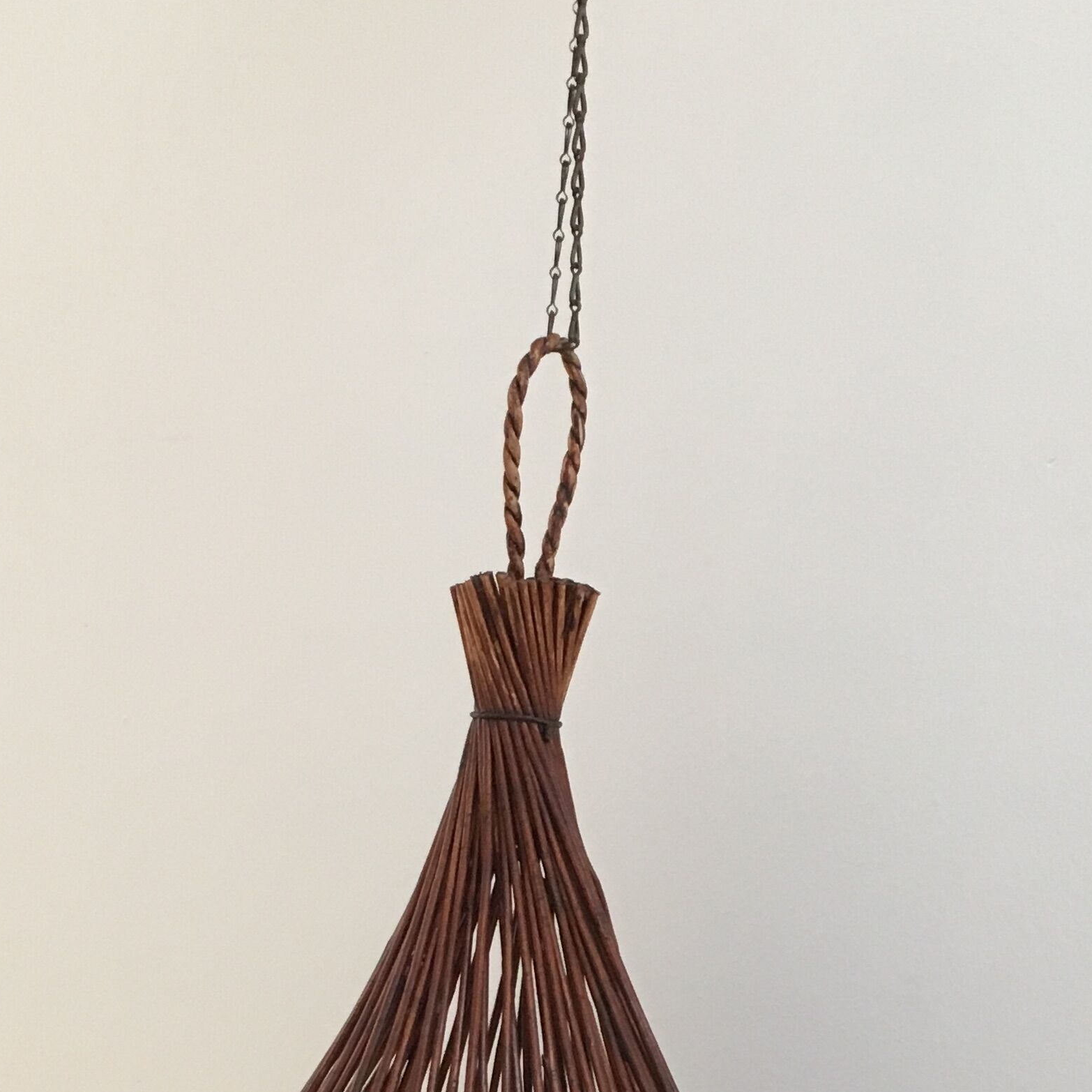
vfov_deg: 25.3
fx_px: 2356
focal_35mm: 66
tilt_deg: -7.5
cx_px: 598
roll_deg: -4.2
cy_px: 990
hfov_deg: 26.1
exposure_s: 1/33
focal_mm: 4.15
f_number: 2.2
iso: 160
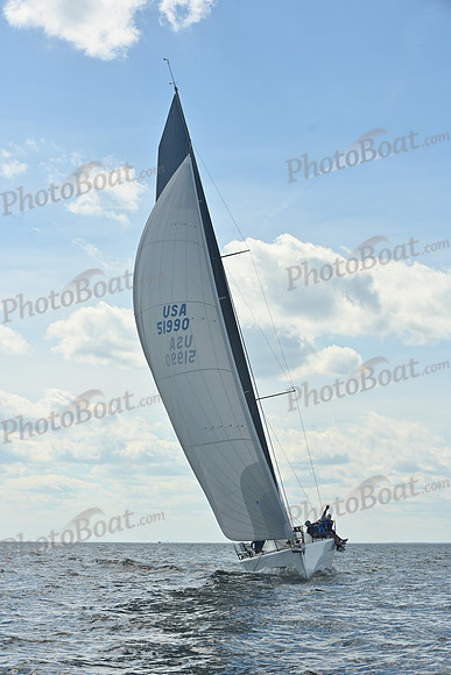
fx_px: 1315
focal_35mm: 70
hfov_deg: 19.5
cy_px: 338
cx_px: 226
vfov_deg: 28.8
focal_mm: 70
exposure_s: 1/1000
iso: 250
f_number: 10
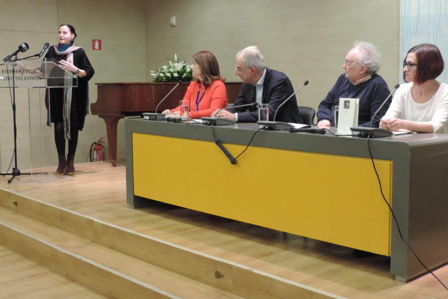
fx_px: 610
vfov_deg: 27.5
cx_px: 231
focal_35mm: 49
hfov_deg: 40.3
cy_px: 137
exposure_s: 1/25
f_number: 3.4
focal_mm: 7.6
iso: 400
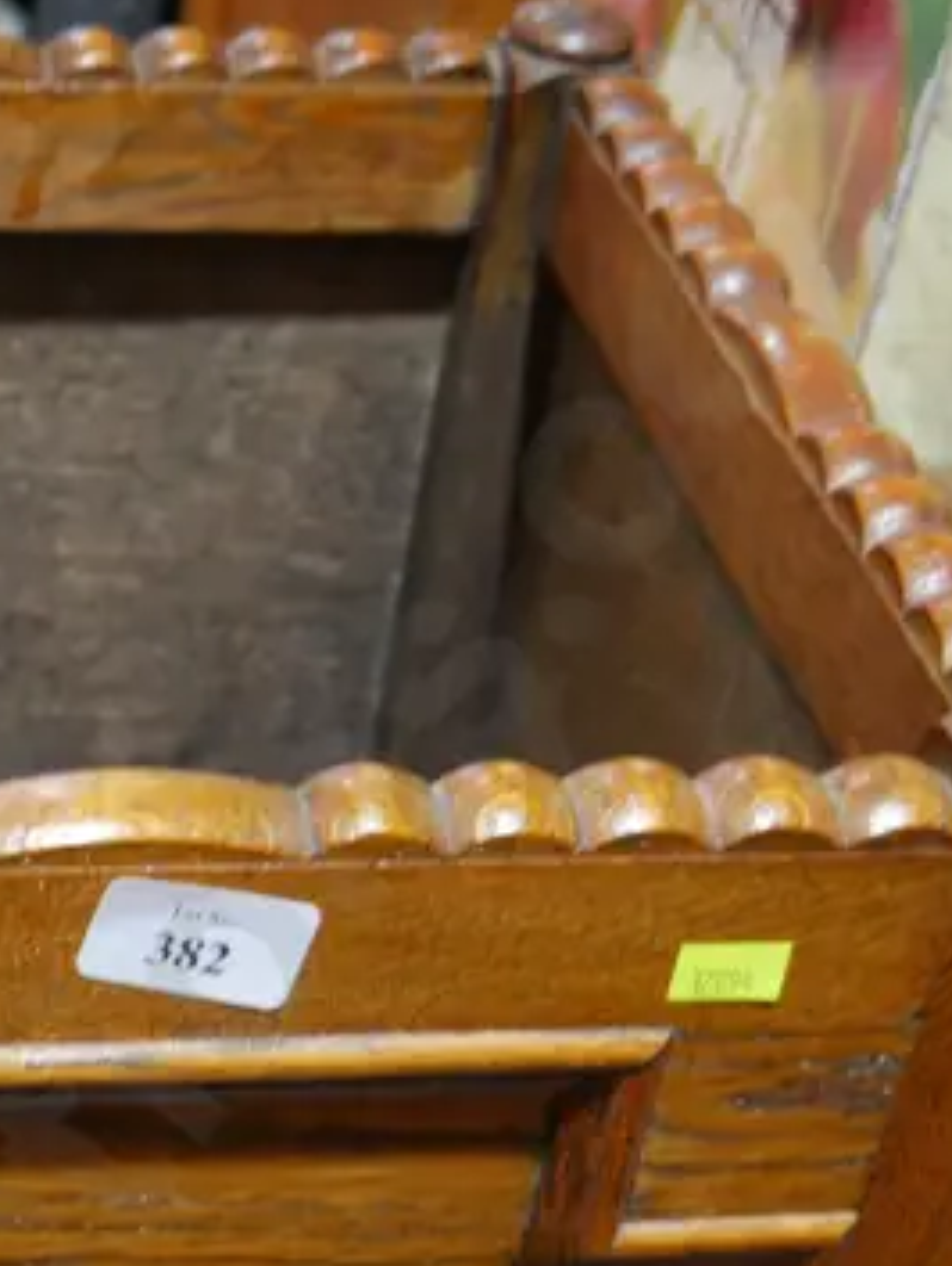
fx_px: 2967
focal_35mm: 81
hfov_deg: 17.6
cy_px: 1395
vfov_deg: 22.7
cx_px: -88
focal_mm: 14
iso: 500
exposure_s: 1/60
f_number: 3.5
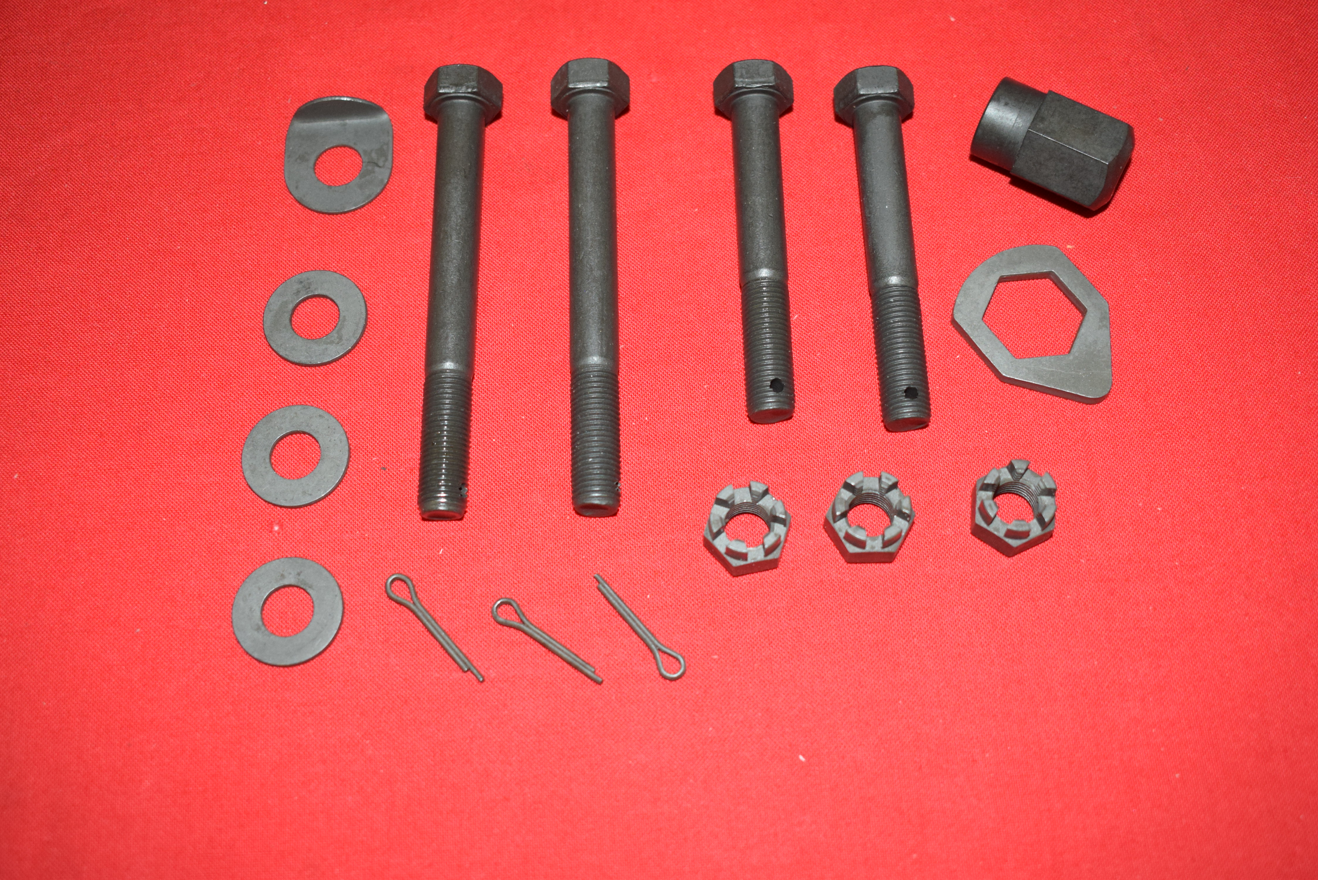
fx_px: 1593
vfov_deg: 30.9
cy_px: 440
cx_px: 659
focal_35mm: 44
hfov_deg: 45.0
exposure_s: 1/200
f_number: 5
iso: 1250
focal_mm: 29
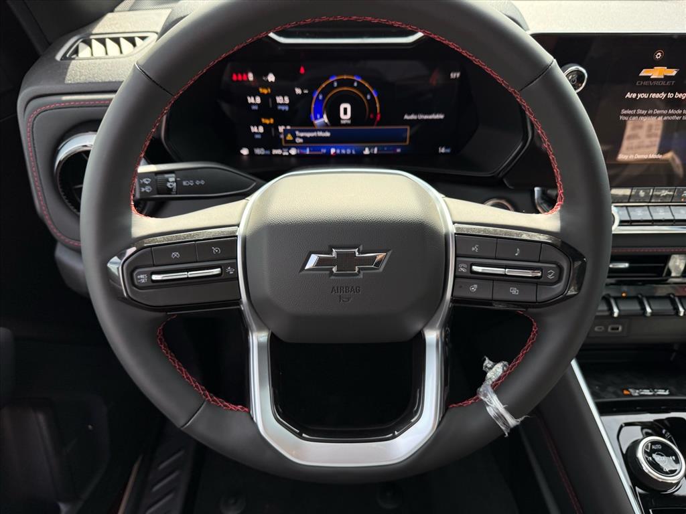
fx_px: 476
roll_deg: -1.8
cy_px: 257
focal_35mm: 24
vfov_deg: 56.8
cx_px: 343
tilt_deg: -38.2
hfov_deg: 71.6
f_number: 1.78
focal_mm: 6.76
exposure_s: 1/450
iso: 100
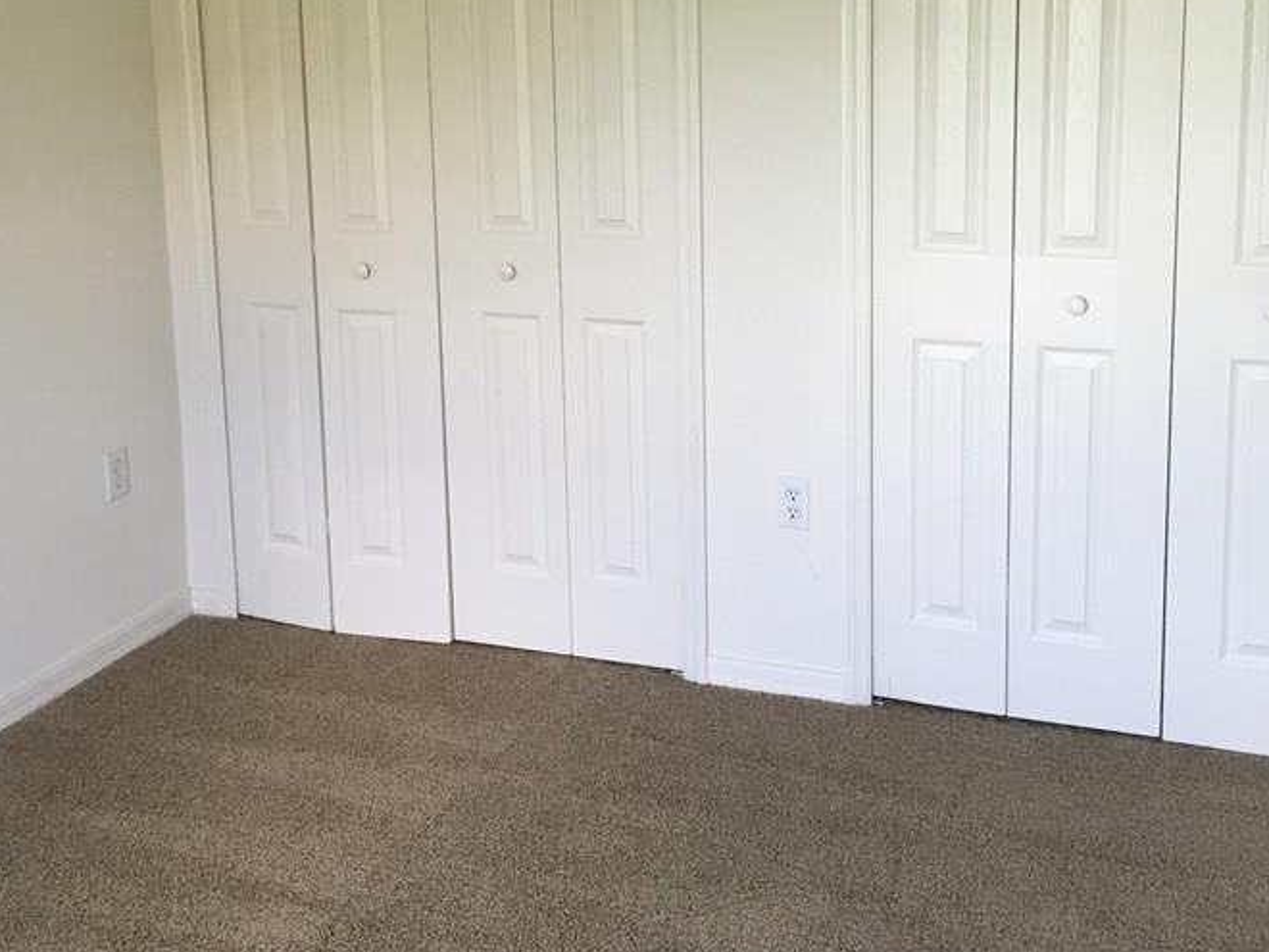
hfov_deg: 42.1
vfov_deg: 31.7
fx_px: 1650
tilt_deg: -6.3
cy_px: 262
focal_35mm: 45
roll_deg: +1.4
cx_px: 640
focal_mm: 4.15
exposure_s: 1/40
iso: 25
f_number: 2.2
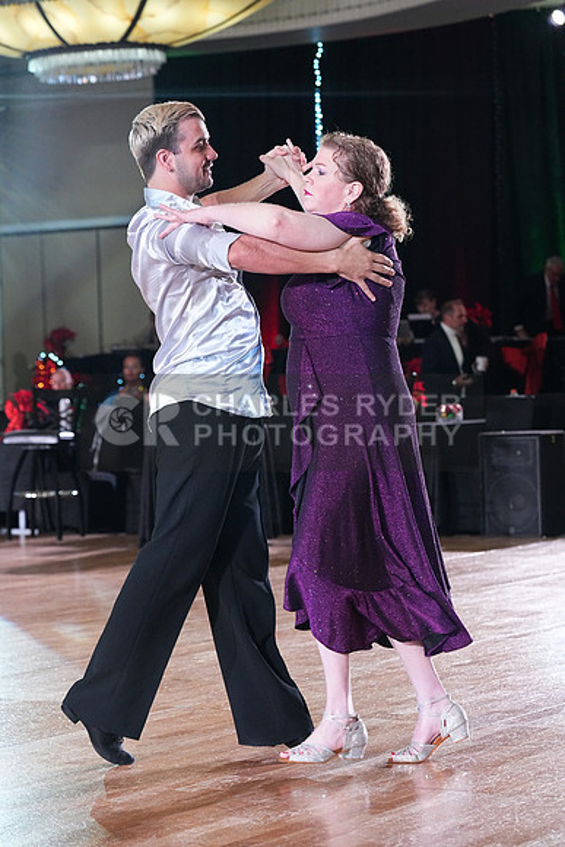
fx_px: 2353
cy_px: 424
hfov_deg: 13.7
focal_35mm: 100
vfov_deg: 20.4
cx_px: 282
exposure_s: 1/400
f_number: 5
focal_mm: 100
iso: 6400
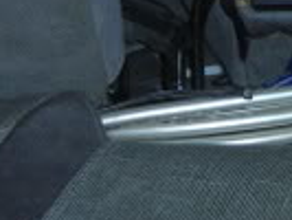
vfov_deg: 8.1
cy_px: -13
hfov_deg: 10.0
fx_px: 1545
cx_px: 577
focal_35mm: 183
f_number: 3.2
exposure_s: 1/60.1
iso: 50
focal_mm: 6.3
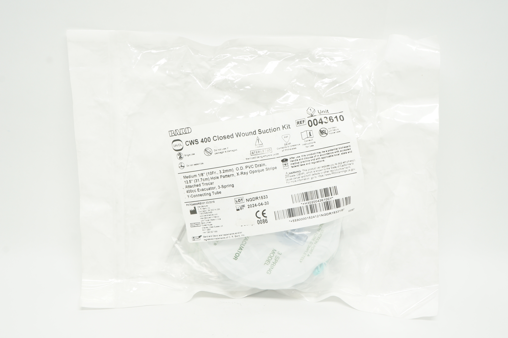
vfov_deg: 34.1
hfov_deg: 49.6
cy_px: 169
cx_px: 254
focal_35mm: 39
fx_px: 550
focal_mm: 26
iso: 400
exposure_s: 1/15
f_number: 11
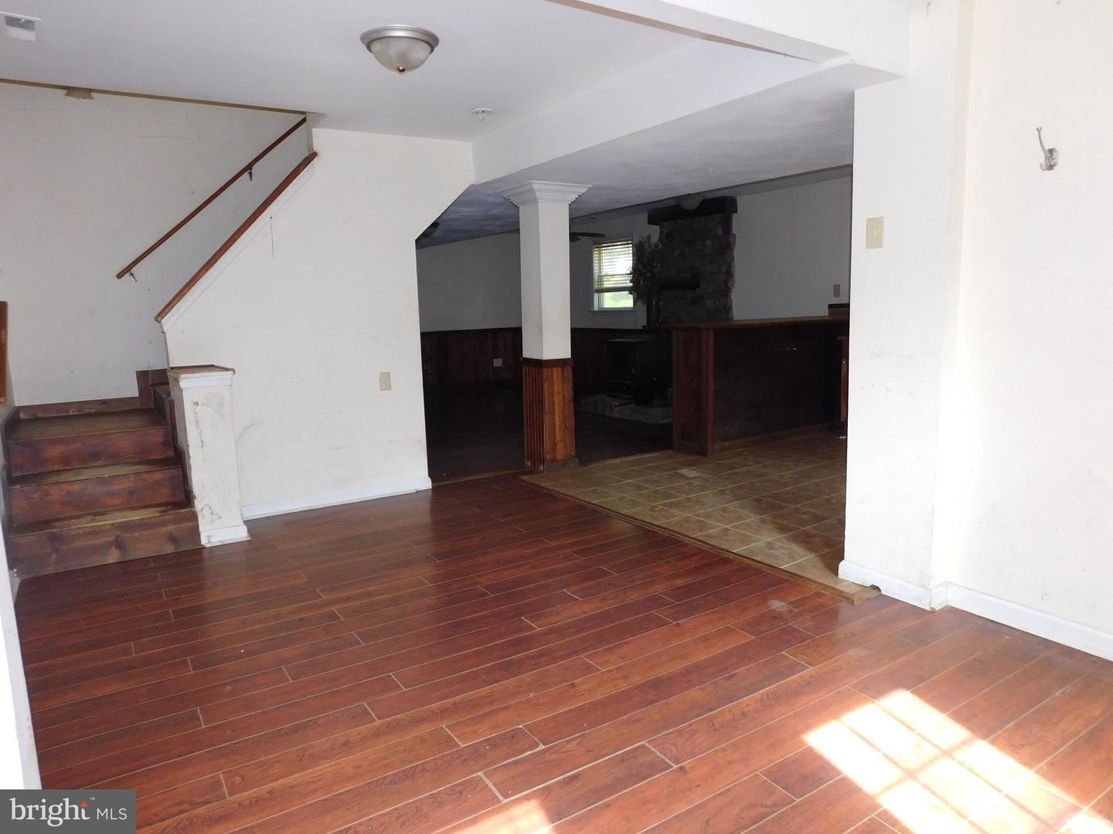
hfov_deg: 73.9
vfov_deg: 58.9
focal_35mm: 23
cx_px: 556
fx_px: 740
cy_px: 417
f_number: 3
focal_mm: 4
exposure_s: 1/30
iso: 200
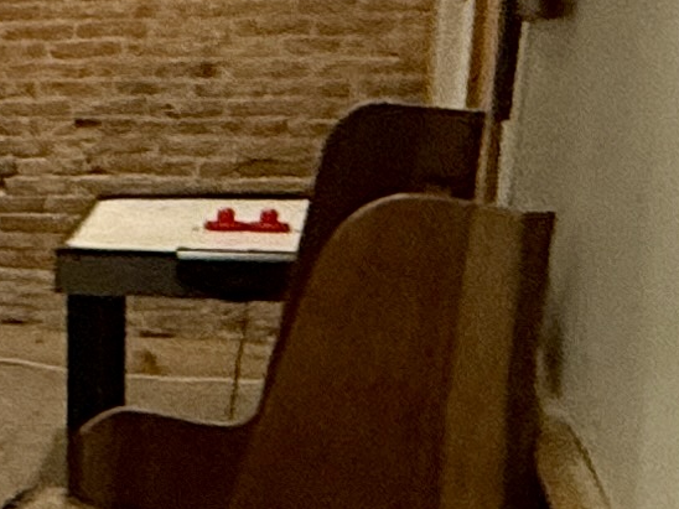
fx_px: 2020
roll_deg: +2.1
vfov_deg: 14.4
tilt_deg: -8.3
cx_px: -1326
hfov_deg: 11.5
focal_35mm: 103
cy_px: 296
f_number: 2.2
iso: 250
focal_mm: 2.22
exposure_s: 1/60
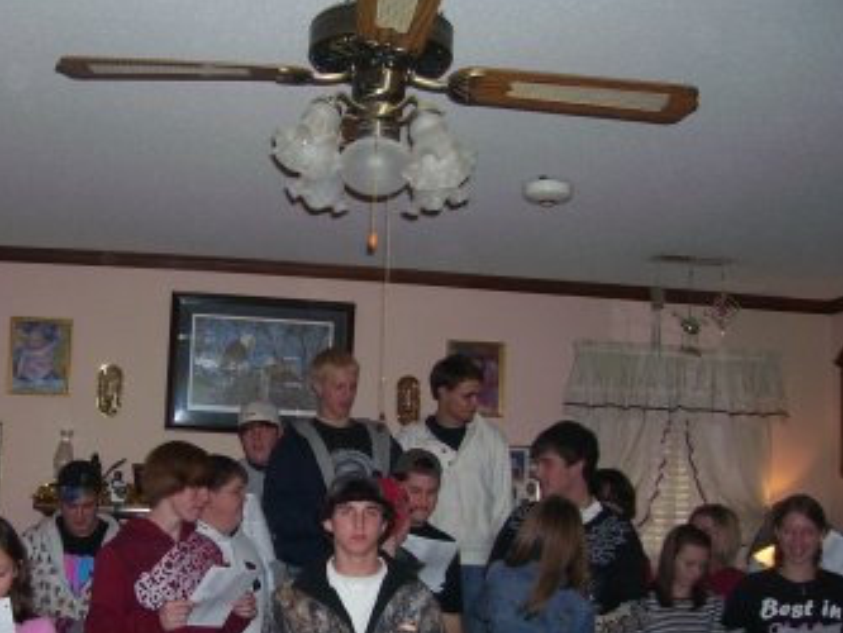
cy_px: 420
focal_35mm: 46
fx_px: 1121
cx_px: 299
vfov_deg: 31.3
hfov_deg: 40.8
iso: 125
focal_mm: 5.6
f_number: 2.7
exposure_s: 1/60
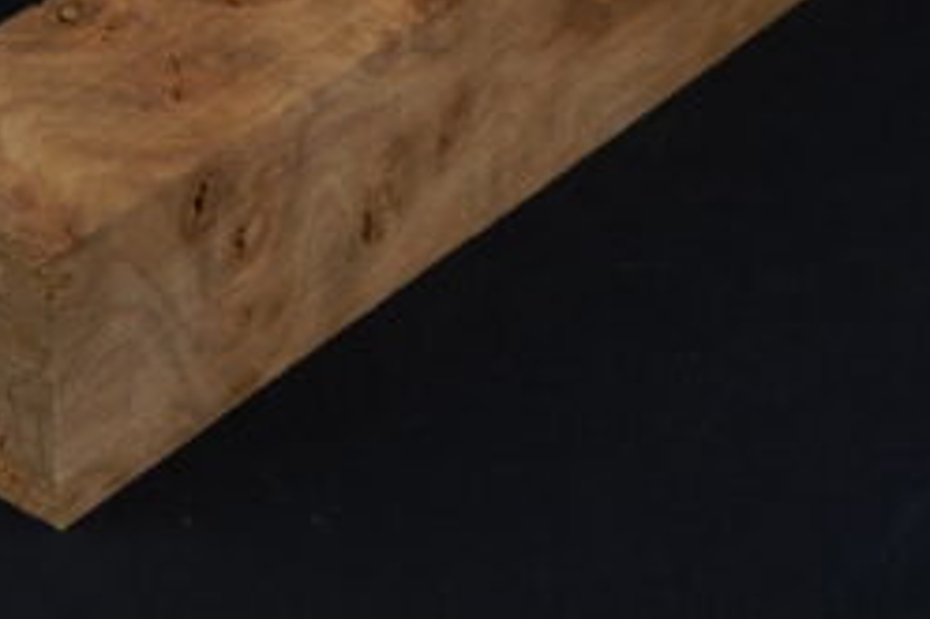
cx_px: 326
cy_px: 56
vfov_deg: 10.0
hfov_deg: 15.1
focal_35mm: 136
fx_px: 3511
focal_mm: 9.7
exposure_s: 1/100
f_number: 3.8
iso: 125
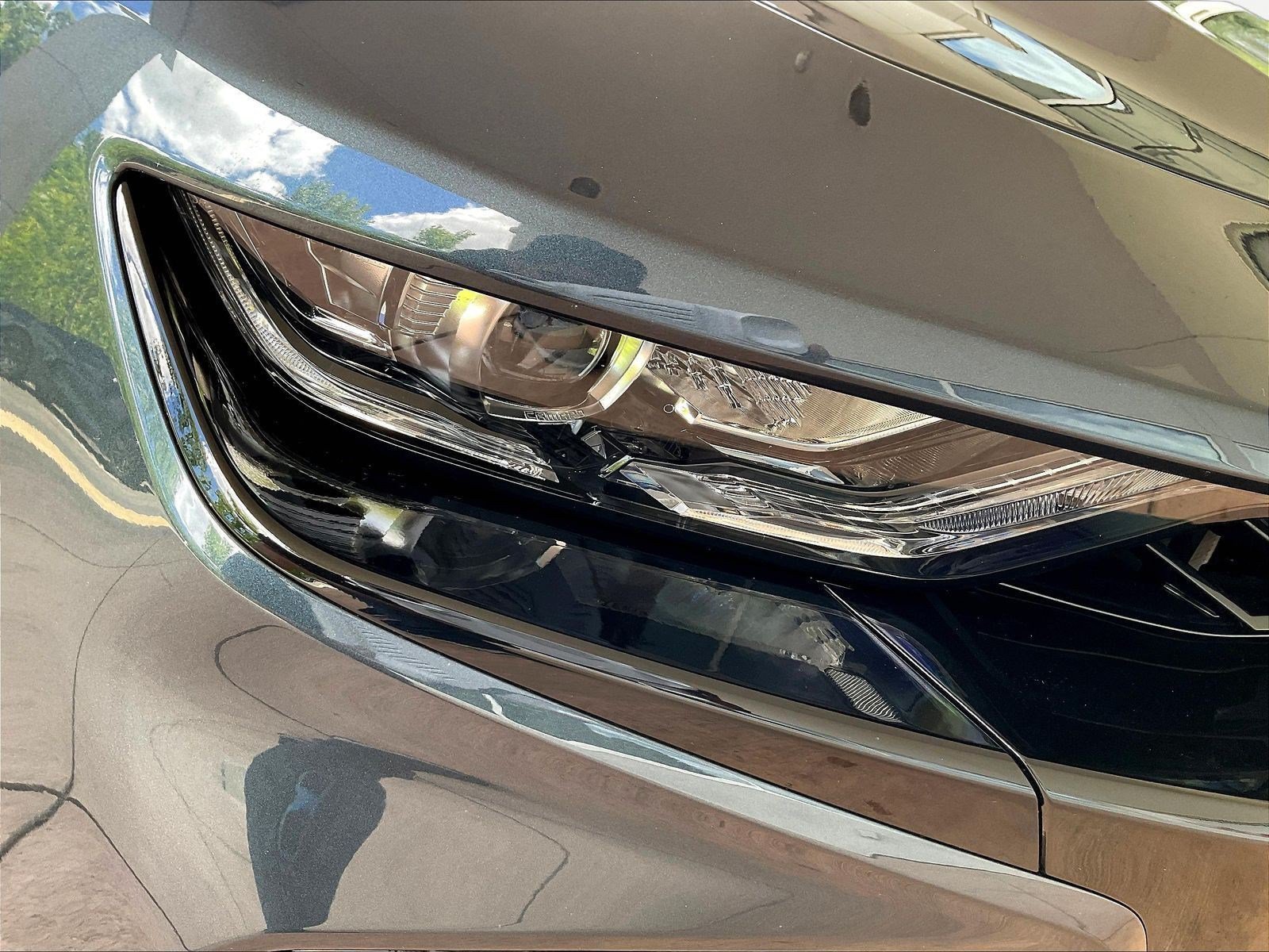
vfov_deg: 48.2
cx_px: 634
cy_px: 476
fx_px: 1063
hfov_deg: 61.7
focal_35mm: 29
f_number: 1.8
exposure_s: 1/122
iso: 64
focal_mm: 3
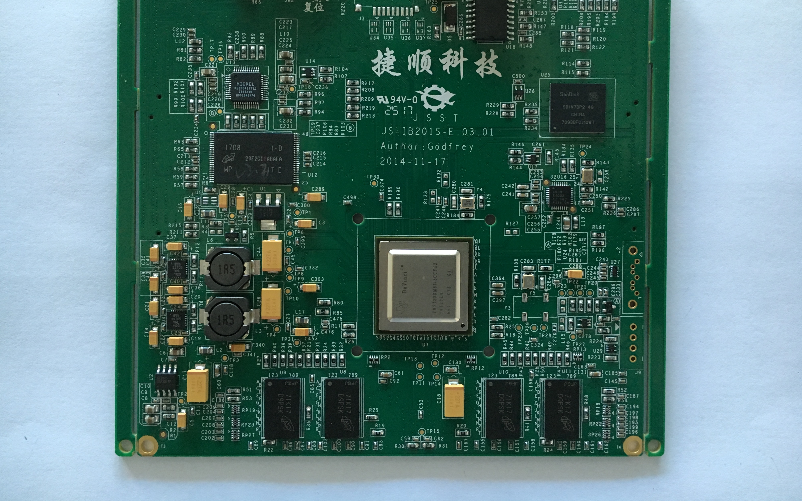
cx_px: 403
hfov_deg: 61.2
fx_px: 678
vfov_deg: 40.4
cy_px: 204
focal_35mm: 31
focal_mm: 4.15
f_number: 2.2
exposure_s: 1/20
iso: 200
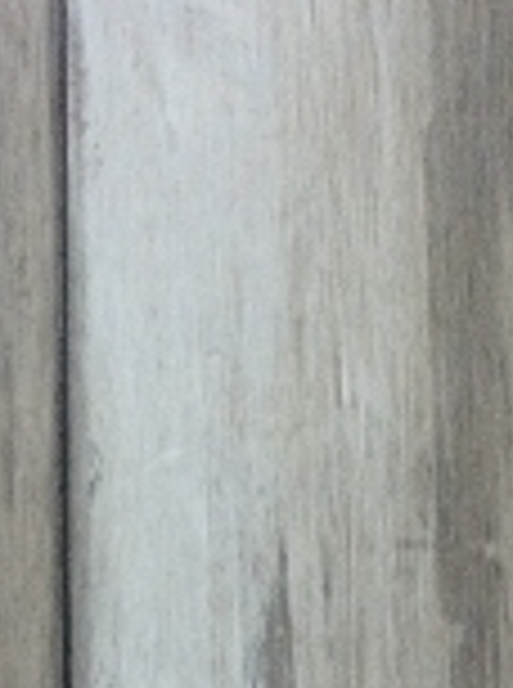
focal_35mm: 95
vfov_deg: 20.2
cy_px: 639
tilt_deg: -66.3
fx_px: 1885
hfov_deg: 15.3
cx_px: 457
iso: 125
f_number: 2.2
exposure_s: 1/33
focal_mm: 4.15
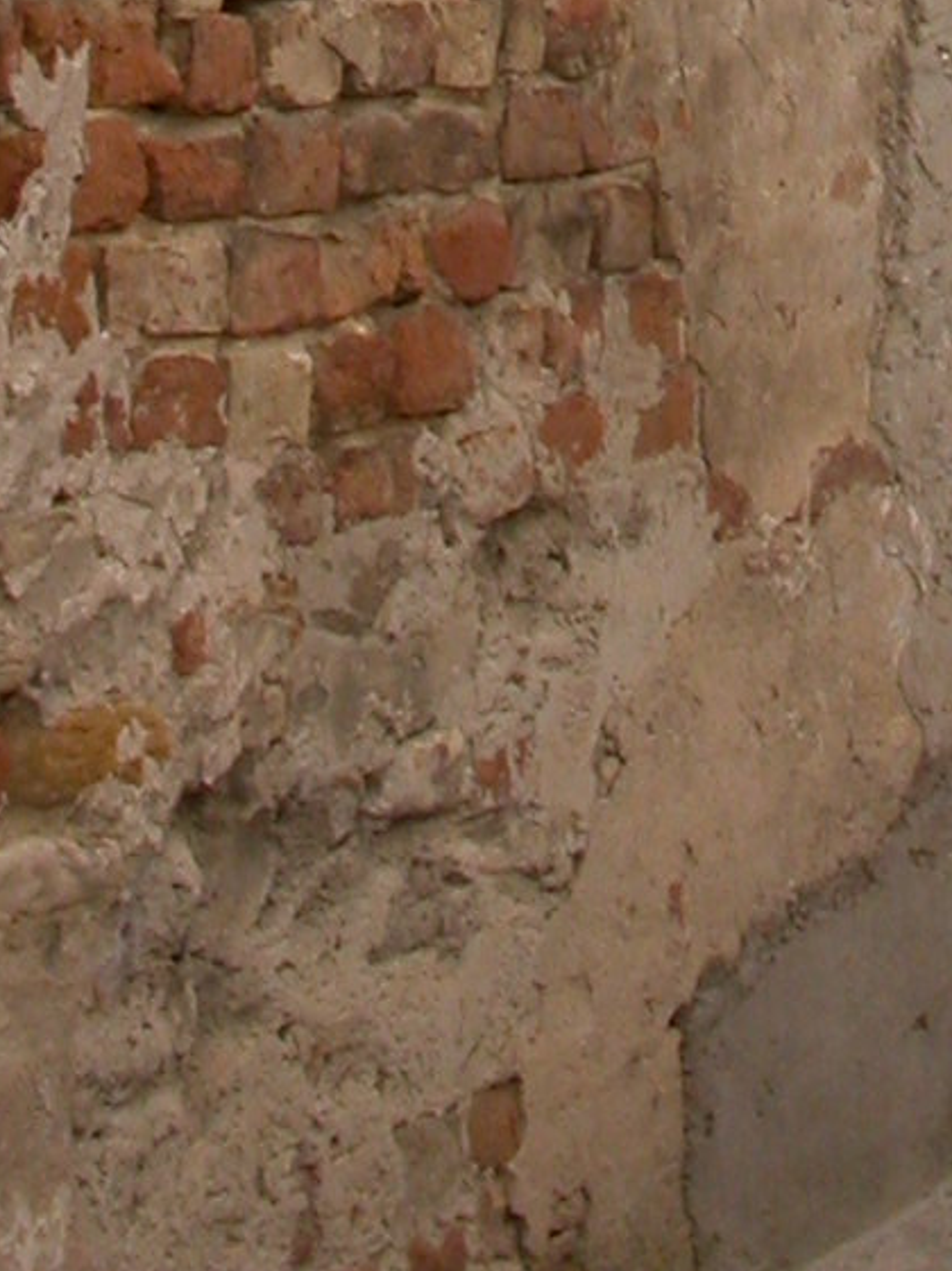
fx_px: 5653
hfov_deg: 9.6
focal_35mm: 154
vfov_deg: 11.6
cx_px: 689
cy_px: -1246
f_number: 5.3
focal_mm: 7.85
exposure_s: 1/143
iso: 100
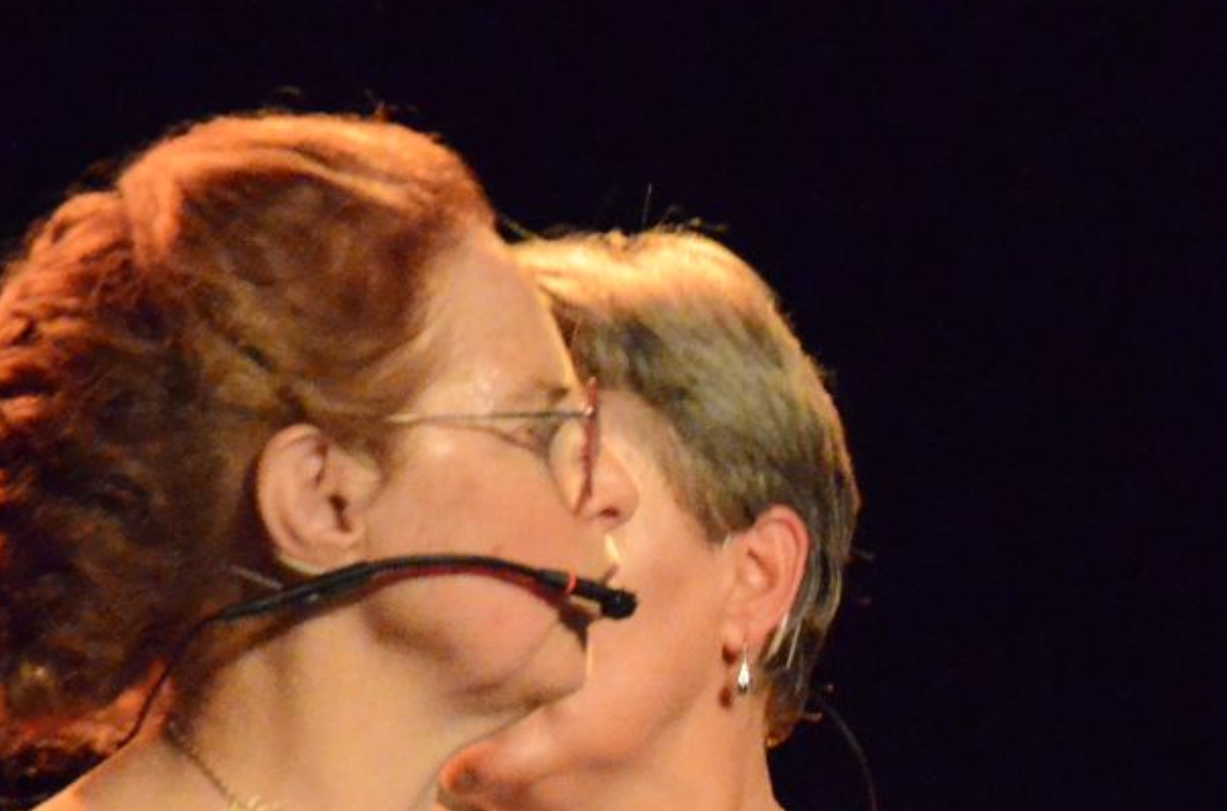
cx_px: 1471
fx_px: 27501
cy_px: 872
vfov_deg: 1.7
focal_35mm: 809
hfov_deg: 2.6
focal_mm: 200
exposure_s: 1/125
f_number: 6.3
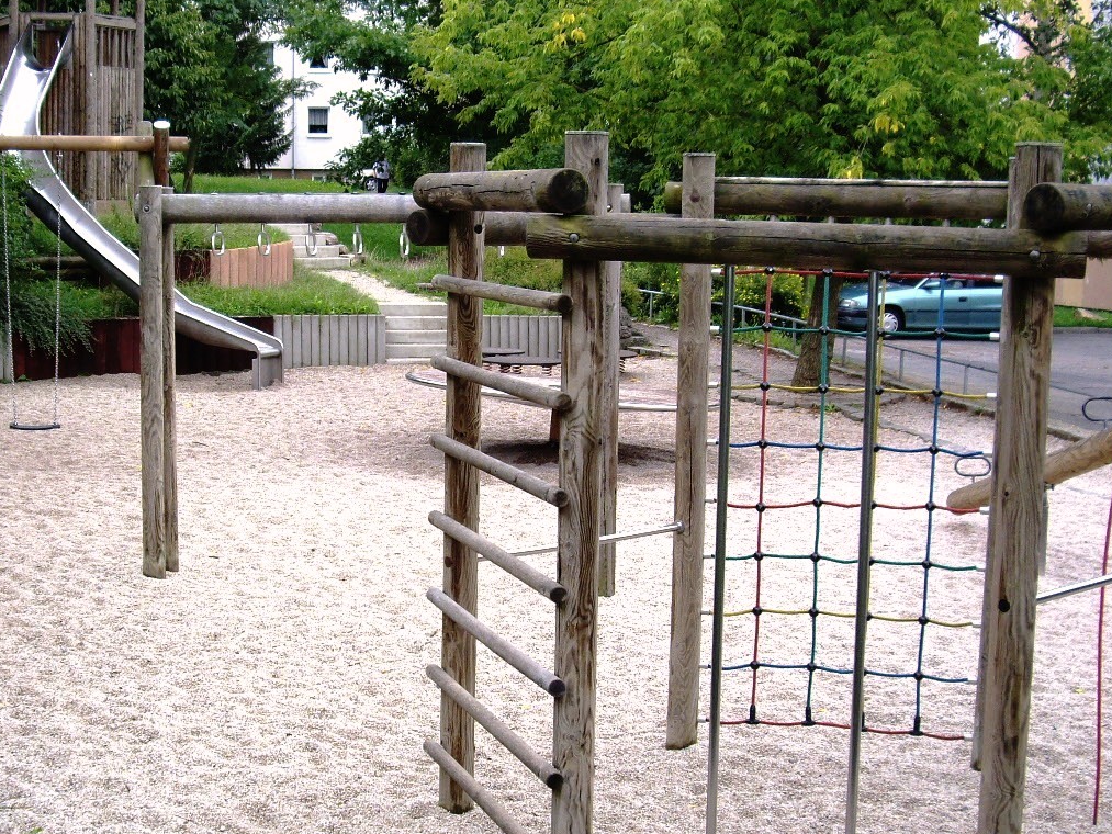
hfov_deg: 32.1
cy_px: 465
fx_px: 1928
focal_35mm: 60
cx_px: 439
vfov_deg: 24.4
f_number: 2.8
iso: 100
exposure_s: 1/160
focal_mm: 7.9
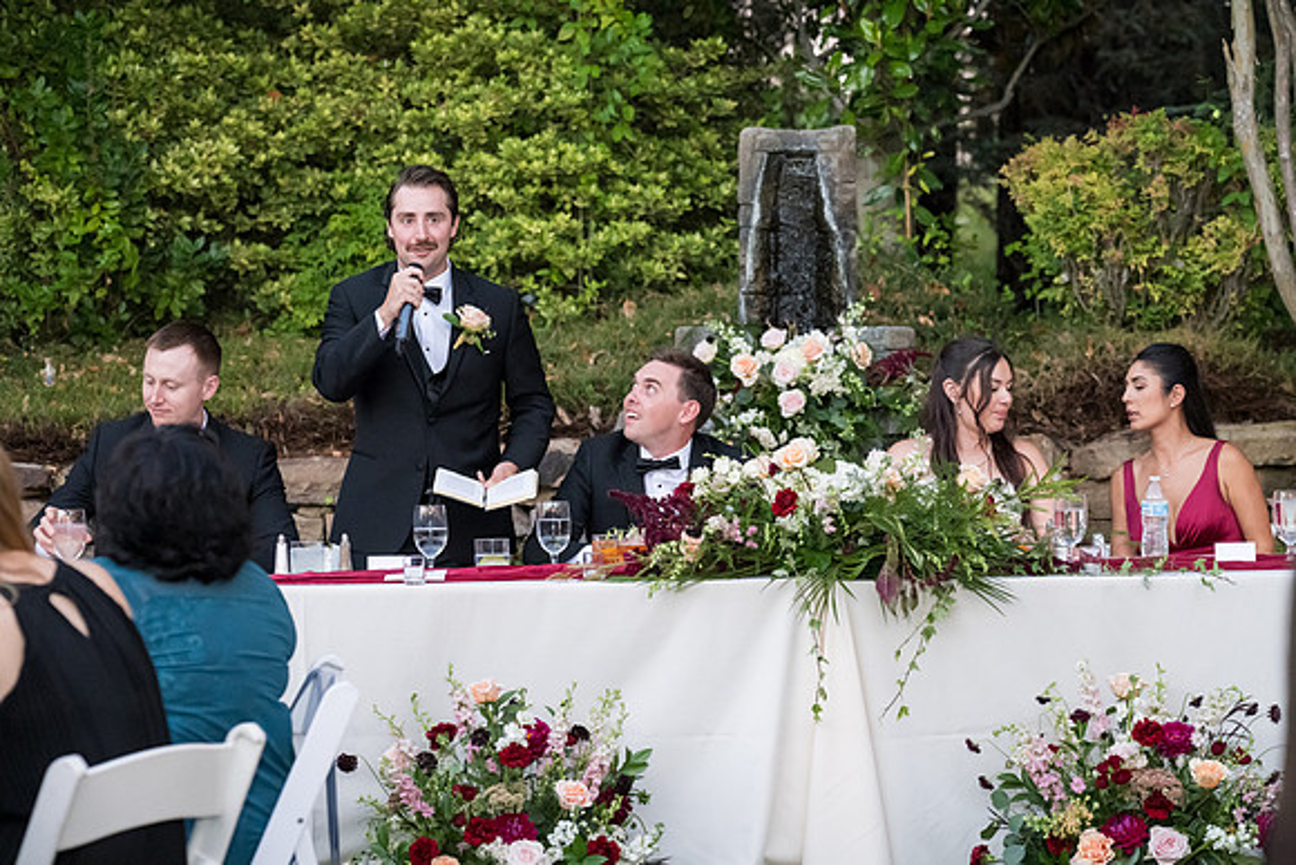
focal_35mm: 92
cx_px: 648
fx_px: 3313
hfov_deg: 22.1
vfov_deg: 14.9
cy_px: 432
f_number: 4
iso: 5000
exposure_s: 1/400
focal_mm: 92
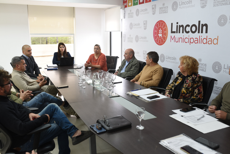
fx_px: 224
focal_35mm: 35
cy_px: 77
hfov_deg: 54.4
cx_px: 115
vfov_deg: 37.9
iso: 640
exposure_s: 1/100
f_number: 5
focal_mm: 35
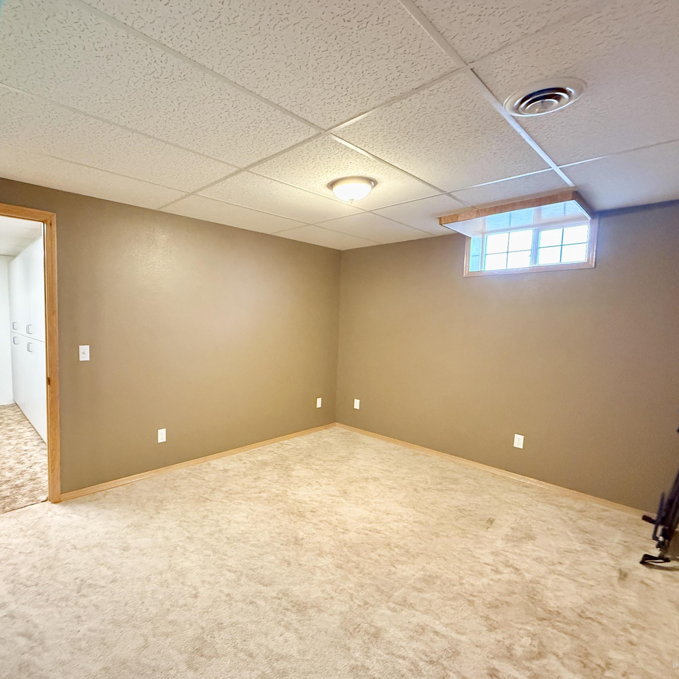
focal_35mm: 17
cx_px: 277
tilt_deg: -5.6
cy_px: 347
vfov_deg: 84.0
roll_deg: -1.5
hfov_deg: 83.1
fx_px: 377
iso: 800
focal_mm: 2.22
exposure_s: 1/60
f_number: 2.2
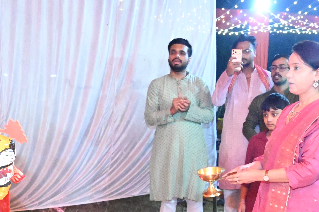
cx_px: 170
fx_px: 496
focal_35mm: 56
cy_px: 206
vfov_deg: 23.3
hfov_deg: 35.6
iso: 16000
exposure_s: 1/125
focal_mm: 18
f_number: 7.1
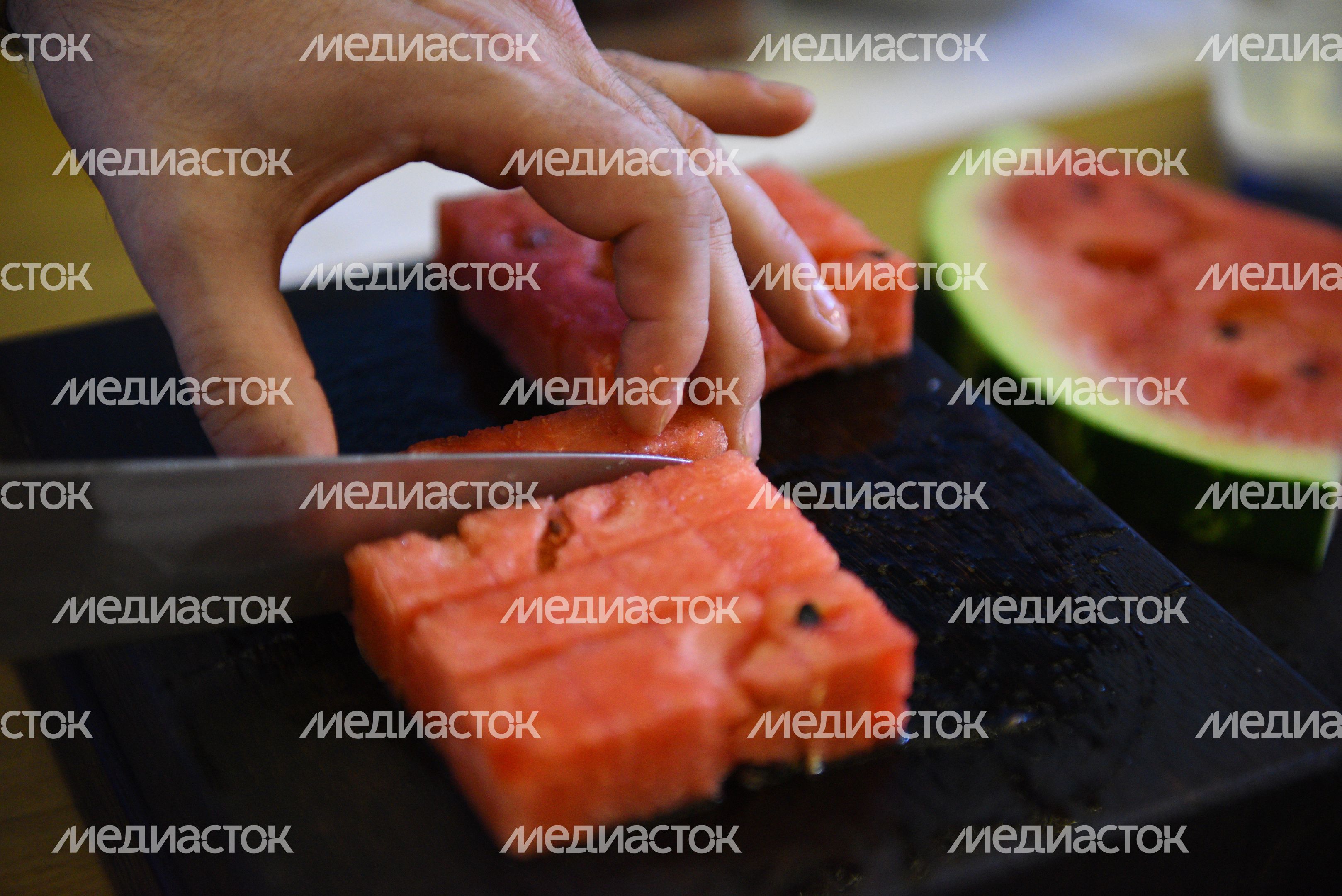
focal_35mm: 66
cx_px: 671
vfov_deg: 20.6
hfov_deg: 30.5
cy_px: 448
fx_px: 2461
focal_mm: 66
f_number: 2.8
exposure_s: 1/160
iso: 4000
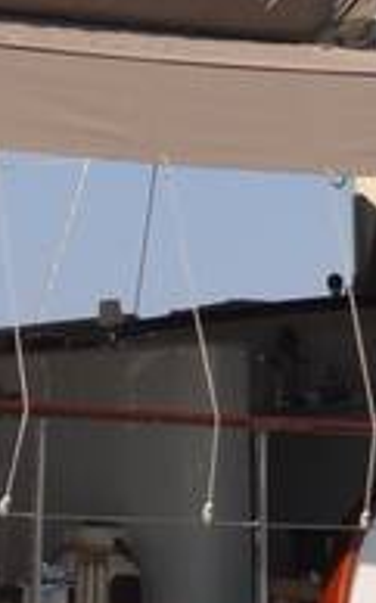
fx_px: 4338
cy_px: 101
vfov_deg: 7.9
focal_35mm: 264
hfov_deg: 5.0
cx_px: 40
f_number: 10
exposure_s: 1/400
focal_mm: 21
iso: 200
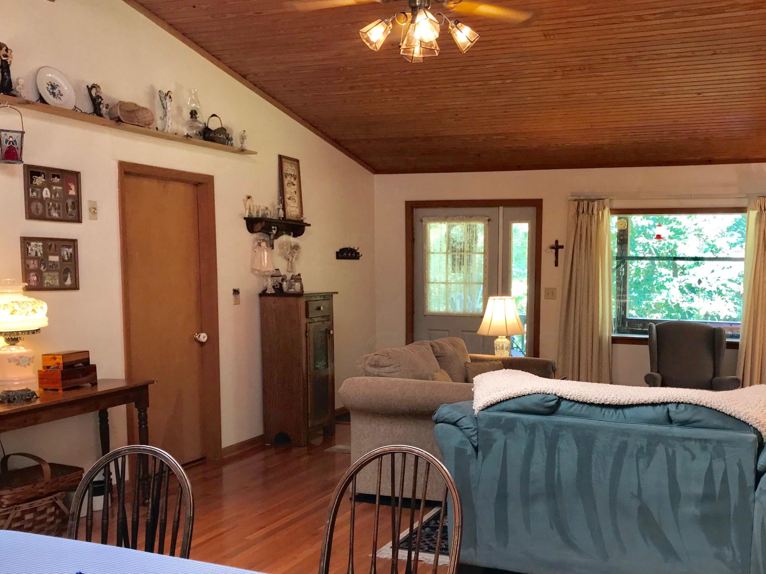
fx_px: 797
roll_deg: -0.1
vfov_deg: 39.4
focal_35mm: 36
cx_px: 460
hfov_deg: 51.0
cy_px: 353
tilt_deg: -6.8
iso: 25
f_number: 1.8
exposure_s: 1/30
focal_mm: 3.99
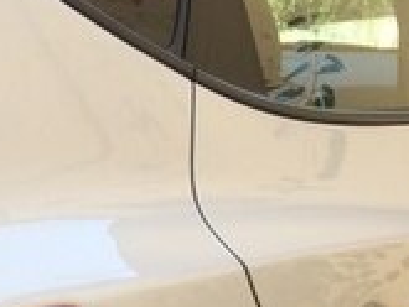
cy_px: 477
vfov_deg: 12.1
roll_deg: -1.6
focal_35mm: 116
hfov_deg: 15.8
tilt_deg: -21.3
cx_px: -174
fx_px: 1372
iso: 32
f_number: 2.2
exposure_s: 1/684
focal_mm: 4.15
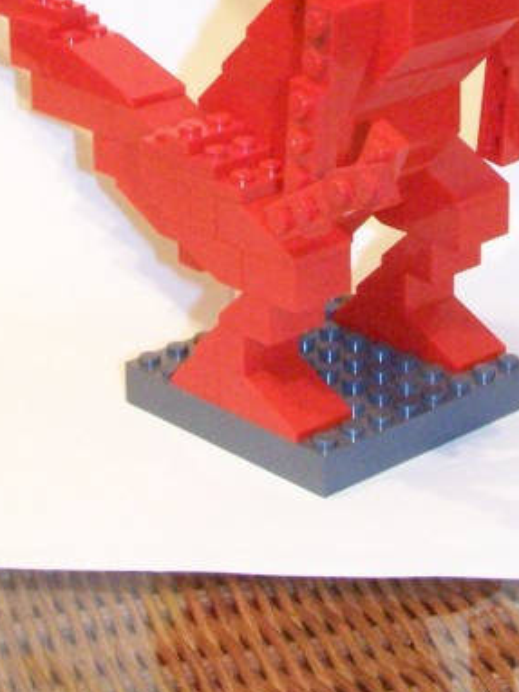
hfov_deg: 13.8
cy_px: -20
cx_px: 293
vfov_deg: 17.9
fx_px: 2140
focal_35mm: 107
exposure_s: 1/4
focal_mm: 6.7
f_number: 5.6
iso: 400
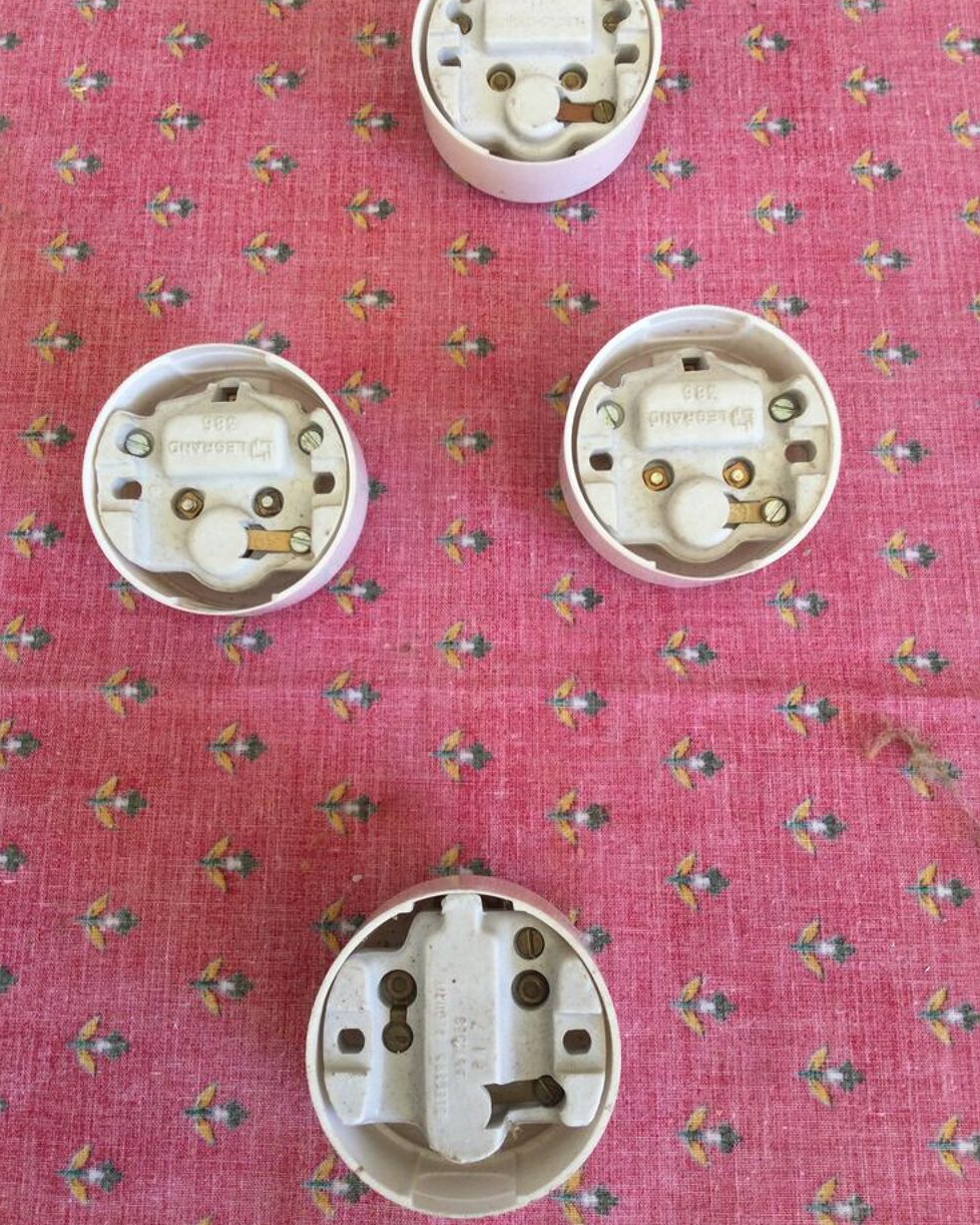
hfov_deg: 44.6
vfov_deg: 54.2
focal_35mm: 33
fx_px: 1196
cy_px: 585
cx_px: 481
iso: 32
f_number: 2.4
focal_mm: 3.3
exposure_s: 1/50
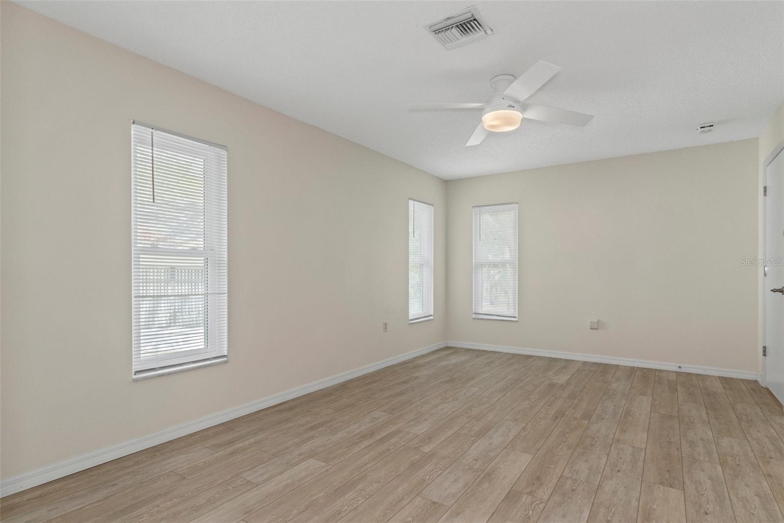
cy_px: 262
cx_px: 392
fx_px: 392
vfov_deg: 67.4
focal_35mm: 18
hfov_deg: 90.0
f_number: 8
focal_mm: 12
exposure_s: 1/2
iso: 320
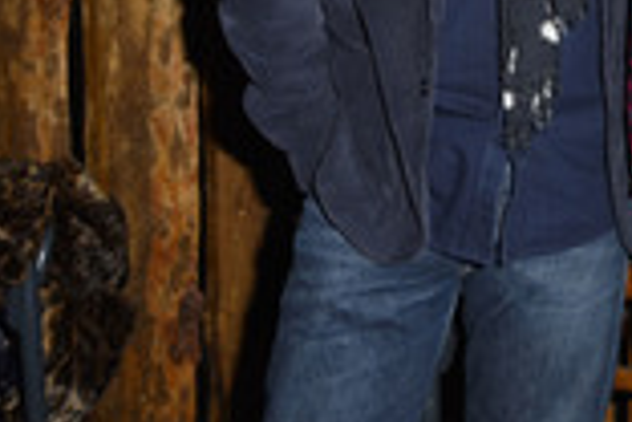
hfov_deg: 19.9
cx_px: 699
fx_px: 1720
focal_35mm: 98
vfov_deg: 13.5
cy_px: -118
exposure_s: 1/100
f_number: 5.6
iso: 200
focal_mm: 34
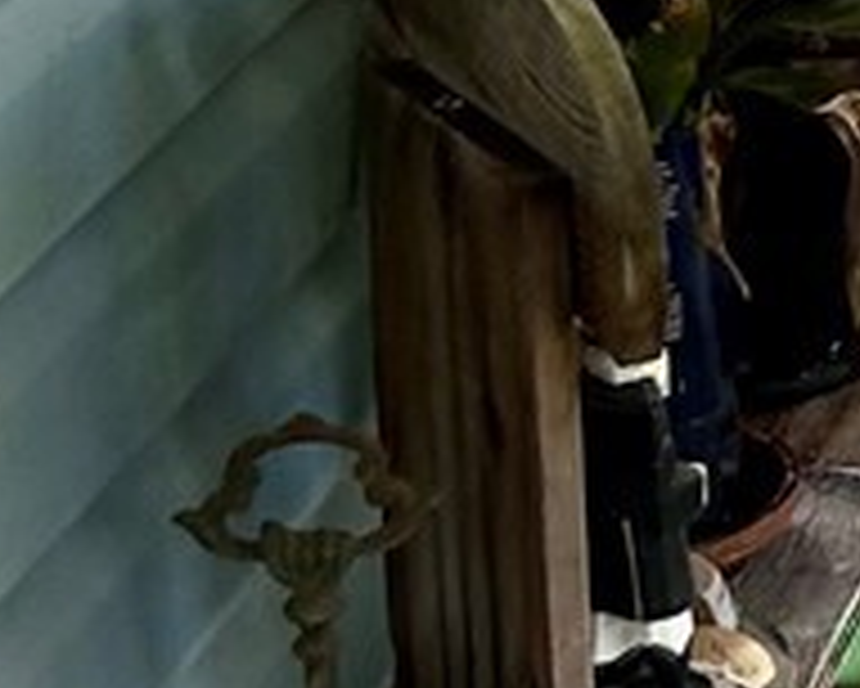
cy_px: -378
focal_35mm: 213
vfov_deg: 7.1
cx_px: 2161
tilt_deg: -15.4
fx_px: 5424
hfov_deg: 8.2
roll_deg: +1.0
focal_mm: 5.7
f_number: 1.5
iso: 50
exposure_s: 1/308
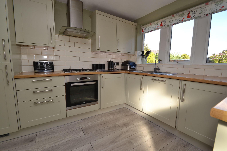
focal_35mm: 15
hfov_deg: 100.4
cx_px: 114
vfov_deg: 77.3
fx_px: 95
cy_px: 76
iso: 180
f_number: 5.6
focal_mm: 10
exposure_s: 1/125
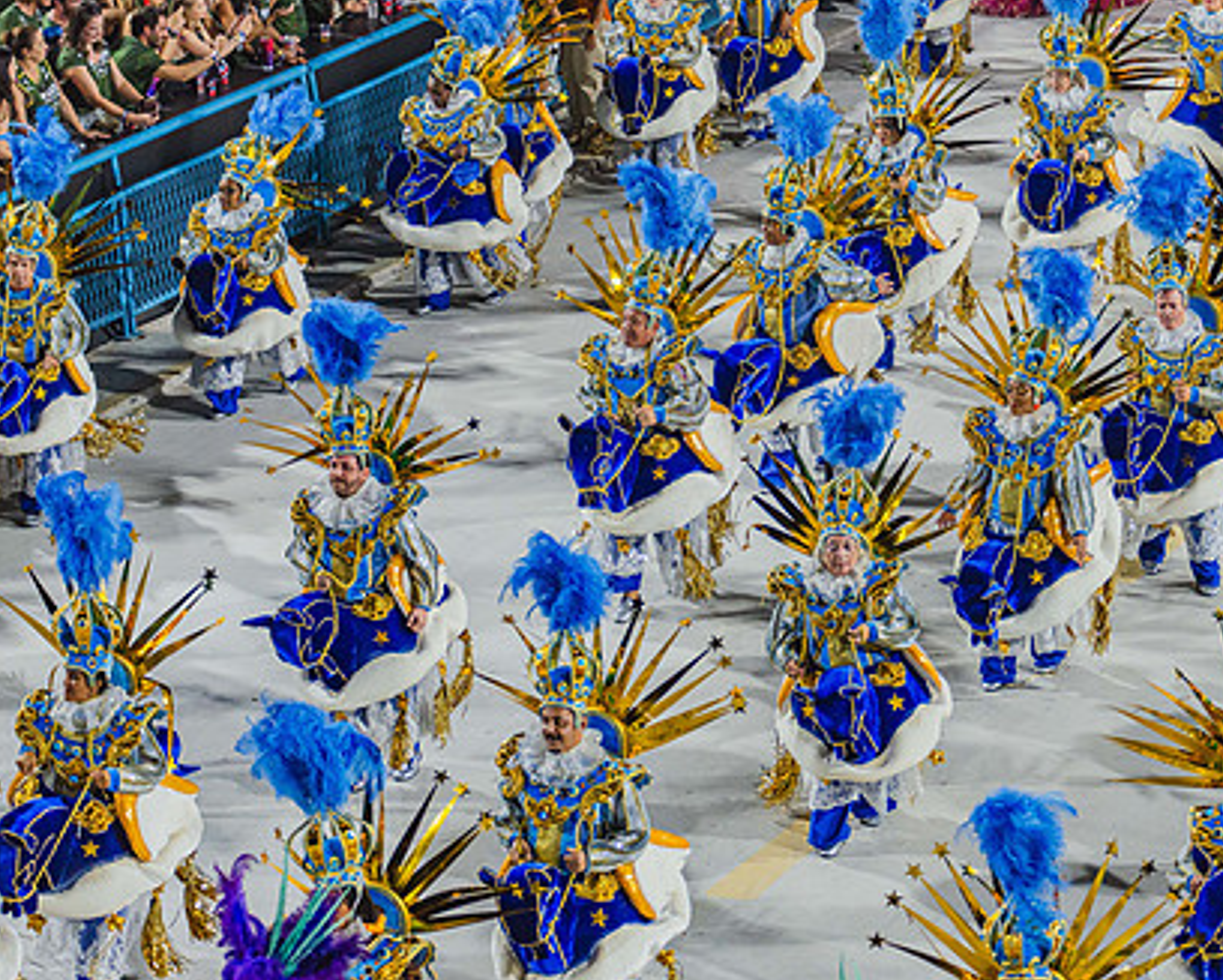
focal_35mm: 160
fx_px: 5796
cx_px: 860
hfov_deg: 12.0
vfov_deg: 9.7
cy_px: 511
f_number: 5
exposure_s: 1/320
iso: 1600
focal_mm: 120
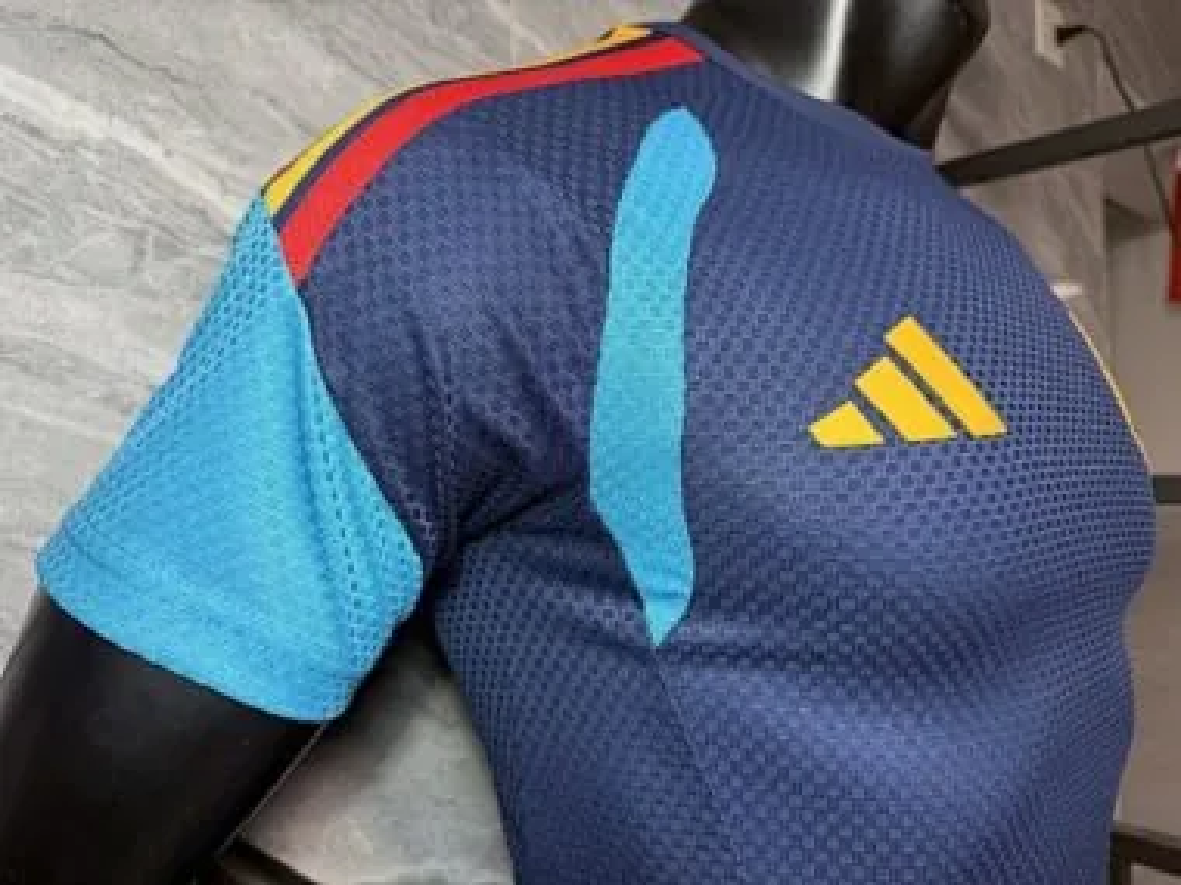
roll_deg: +1.5
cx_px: 590
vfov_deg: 56.8
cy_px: 442
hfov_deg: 71.6
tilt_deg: +1.3
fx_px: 819
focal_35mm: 24
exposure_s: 1/50
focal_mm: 6.76
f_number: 1.78
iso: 125
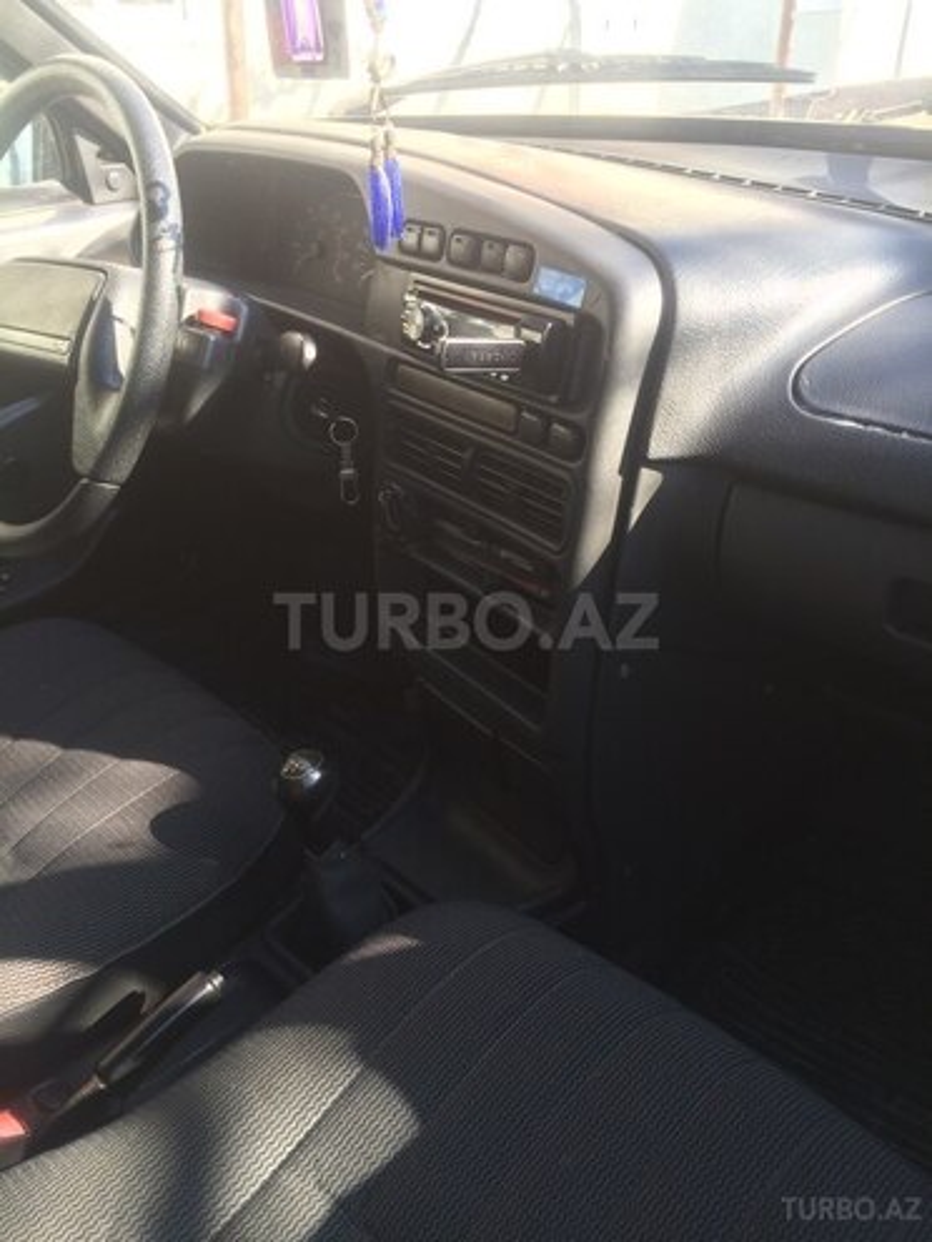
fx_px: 1041
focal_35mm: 29
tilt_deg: -30.8
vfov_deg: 61.7
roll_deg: +2.8
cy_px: 621
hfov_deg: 48.2
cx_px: 466
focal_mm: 4.15
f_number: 2.2
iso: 32
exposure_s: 1/139
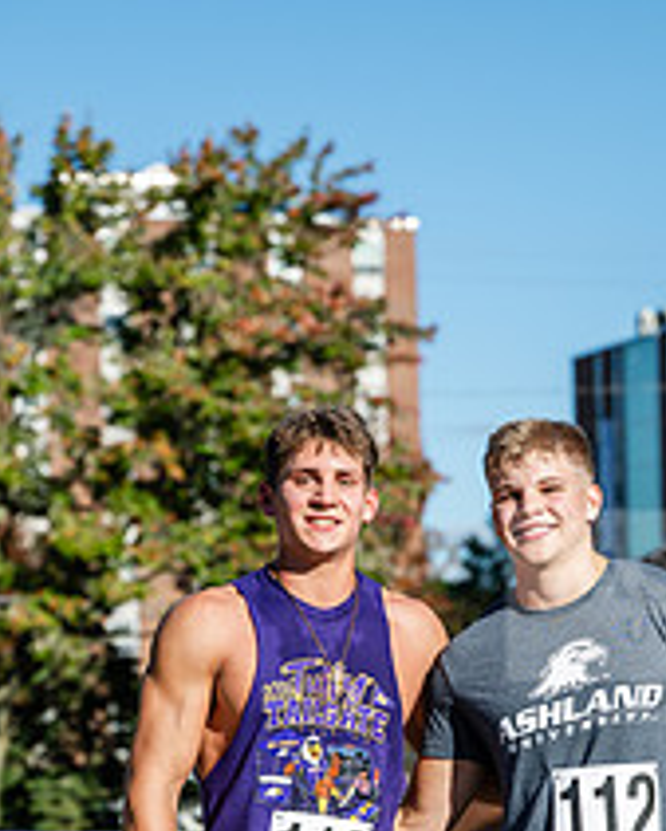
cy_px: 756
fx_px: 3447
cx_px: 445
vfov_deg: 13.6
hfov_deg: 11.0
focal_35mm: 140
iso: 100
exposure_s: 1/1250
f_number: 3.5
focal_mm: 70
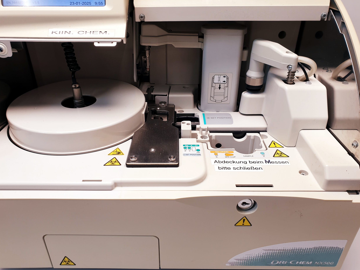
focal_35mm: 27
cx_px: 179
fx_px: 281
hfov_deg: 65.3
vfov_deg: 51.4
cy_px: 137
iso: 50
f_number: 2.4
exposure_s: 1/50
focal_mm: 4.3
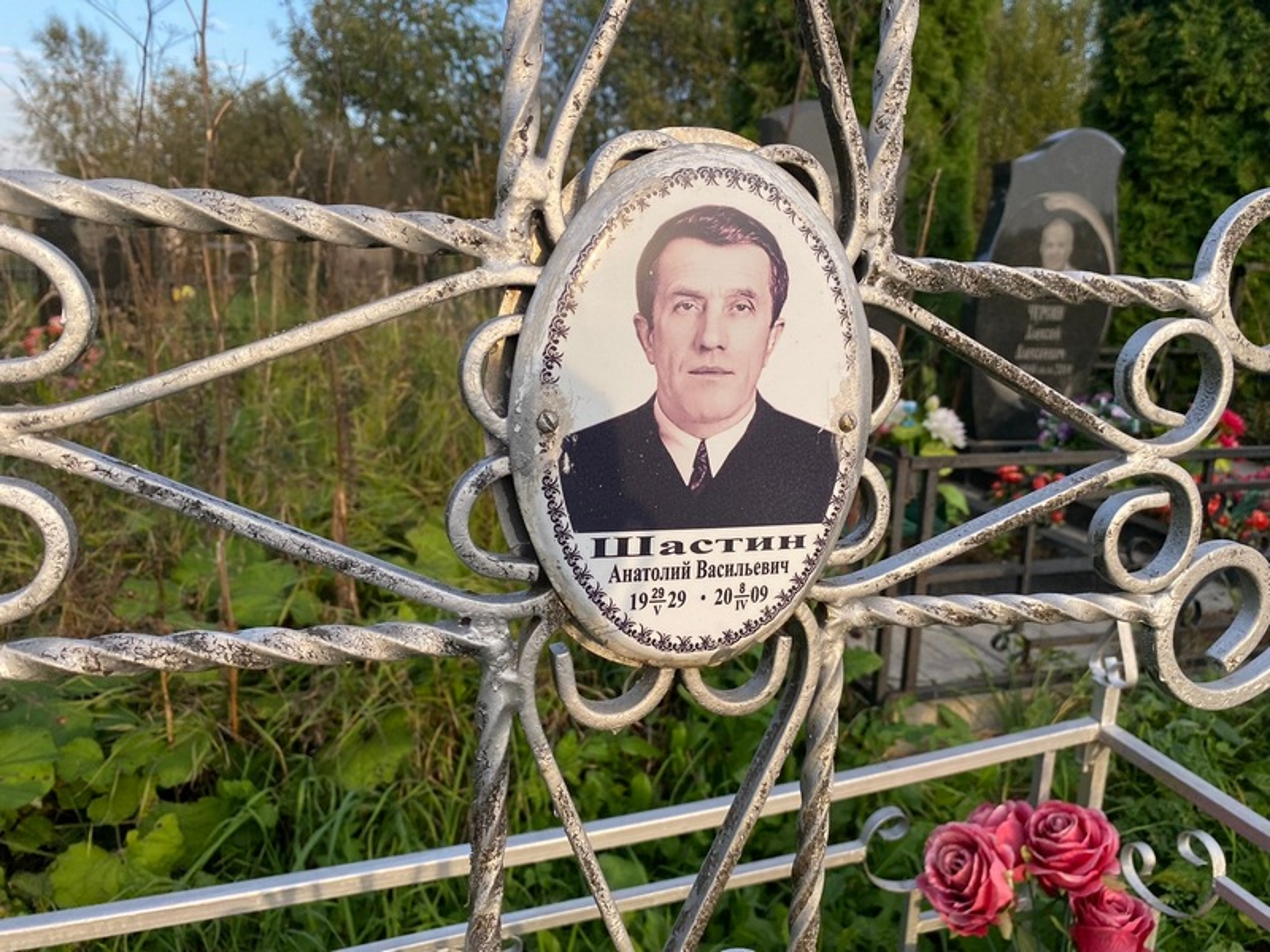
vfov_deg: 53.1
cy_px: 476
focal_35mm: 26
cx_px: 635
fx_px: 954
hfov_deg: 67.3
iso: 32
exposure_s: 1/845
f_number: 1.8
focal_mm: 4.25
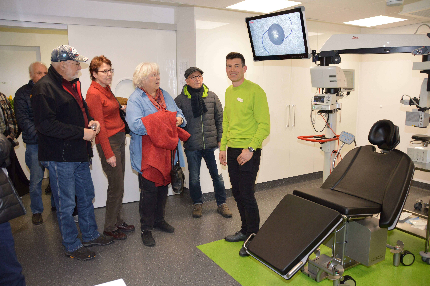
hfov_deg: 67.4
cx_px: 215
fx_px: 322
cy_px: 143
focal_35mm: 27
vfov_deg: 47.8
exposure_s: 1/60
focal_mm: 18
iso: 400
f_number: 4
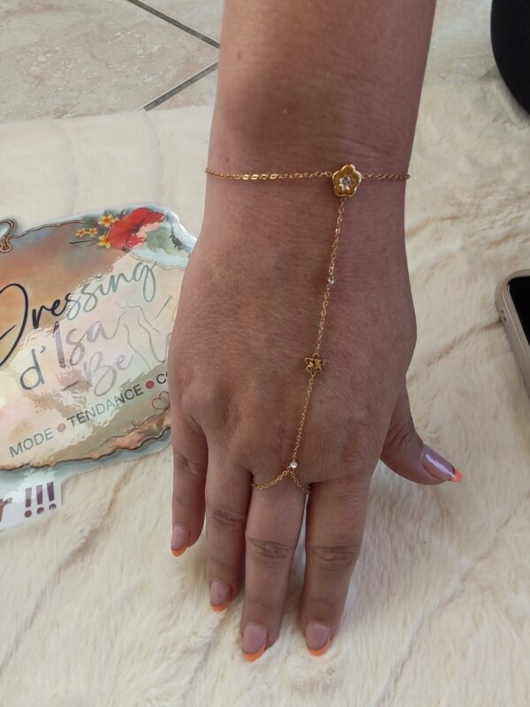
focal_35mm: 22
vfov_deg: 76.4
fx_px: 449
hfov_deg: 61.1
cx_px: 265
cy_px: 354
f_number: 2.2
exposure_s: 1/100
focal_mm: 1.96
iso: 100
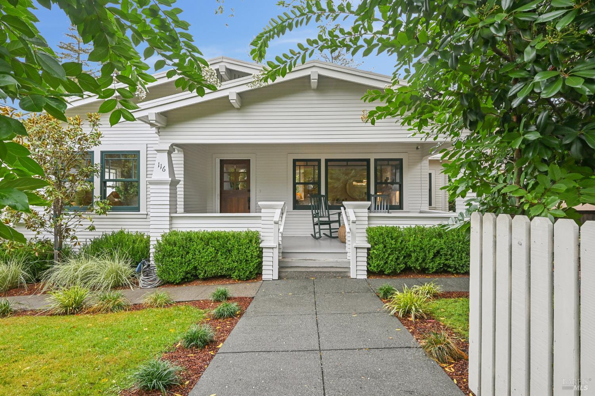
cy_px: 198
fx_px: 322
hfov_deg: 85.4
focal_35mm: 20
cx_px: 298
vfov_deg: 63.2
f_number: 11
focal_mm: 19.5
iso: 800
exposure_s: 1/160
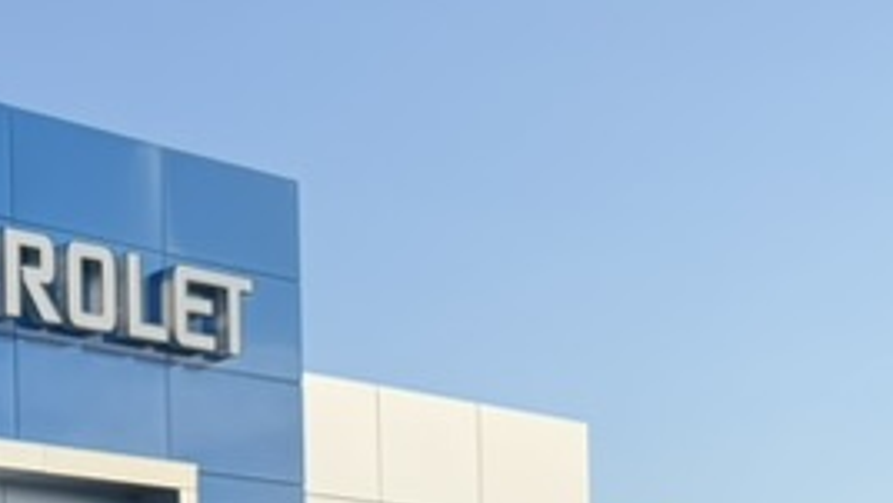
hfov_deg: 18.5
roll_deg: +2.7
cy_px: 1009
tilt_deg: -4.0
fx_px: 2369
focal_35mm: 100
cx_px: -513
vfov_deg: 11.0
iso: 100
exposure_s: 1/3953
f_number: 1.78
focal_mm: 6.76
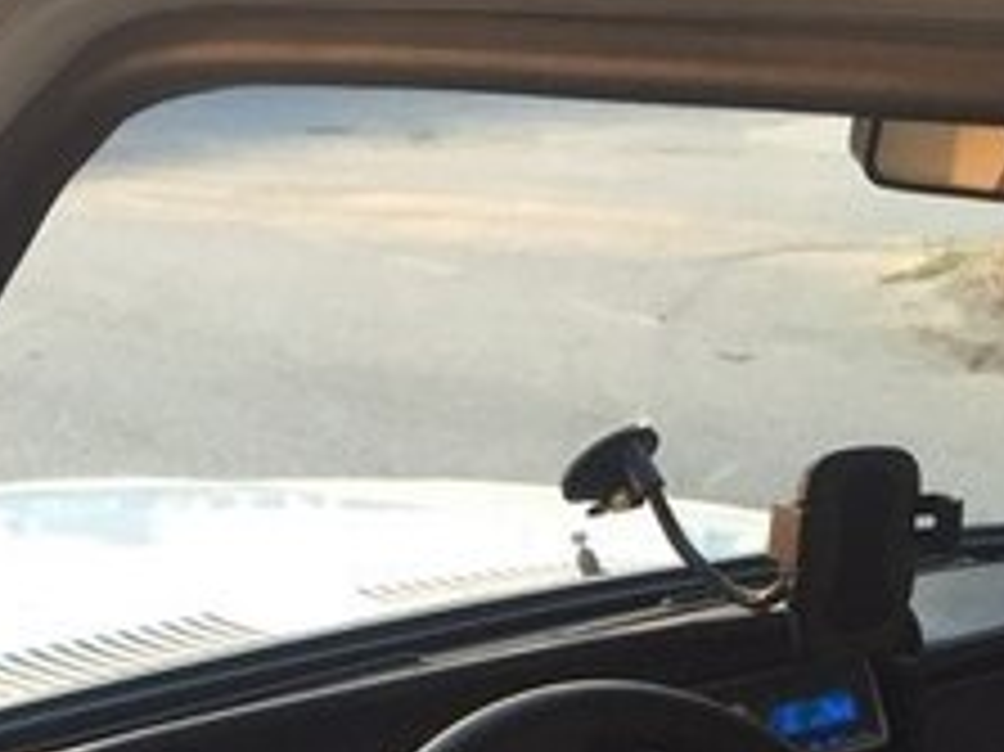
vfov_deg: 15.9
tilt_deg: -25.2
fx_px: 2493
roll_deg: -3.9
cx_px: 495
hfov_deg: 22.8
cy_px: 1083
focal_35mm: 86
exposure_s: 1/33
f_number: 2.2
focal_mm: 4.15
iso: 40
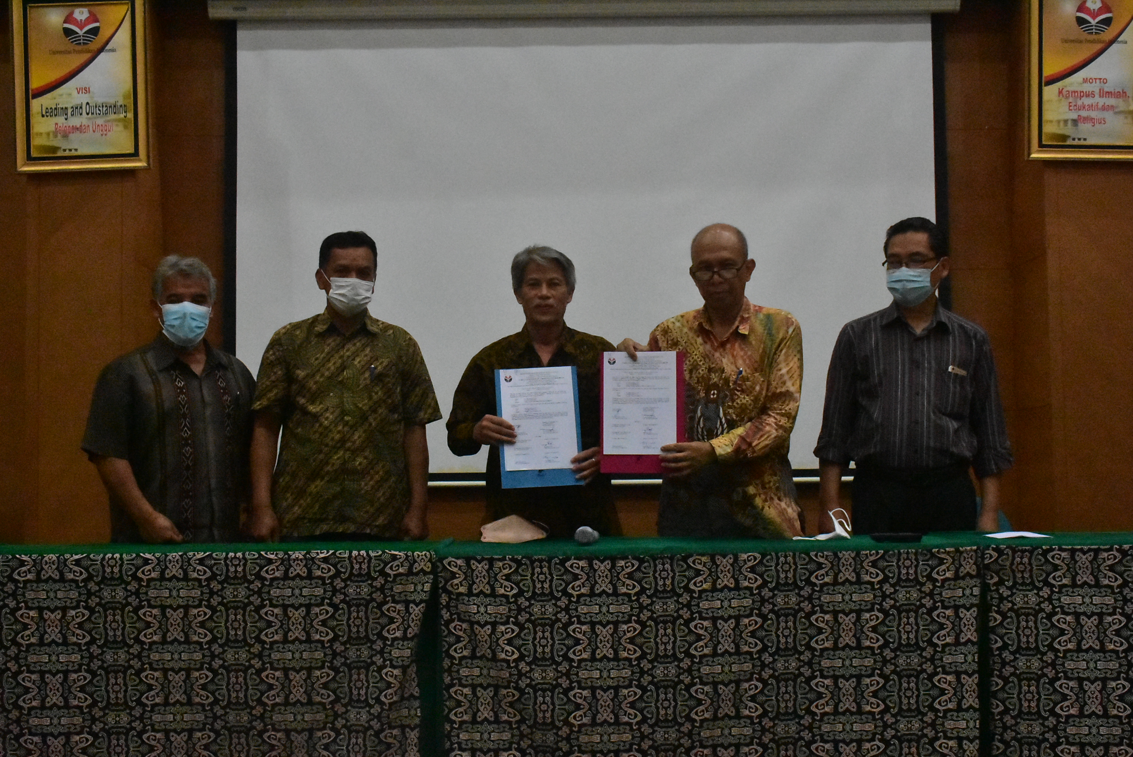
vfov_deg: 29.9
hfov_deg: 43.6
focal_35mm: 45
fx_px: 1417
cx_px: 566
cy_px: 378
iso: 8000
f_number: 6.3
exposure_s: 1/100
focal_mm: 30
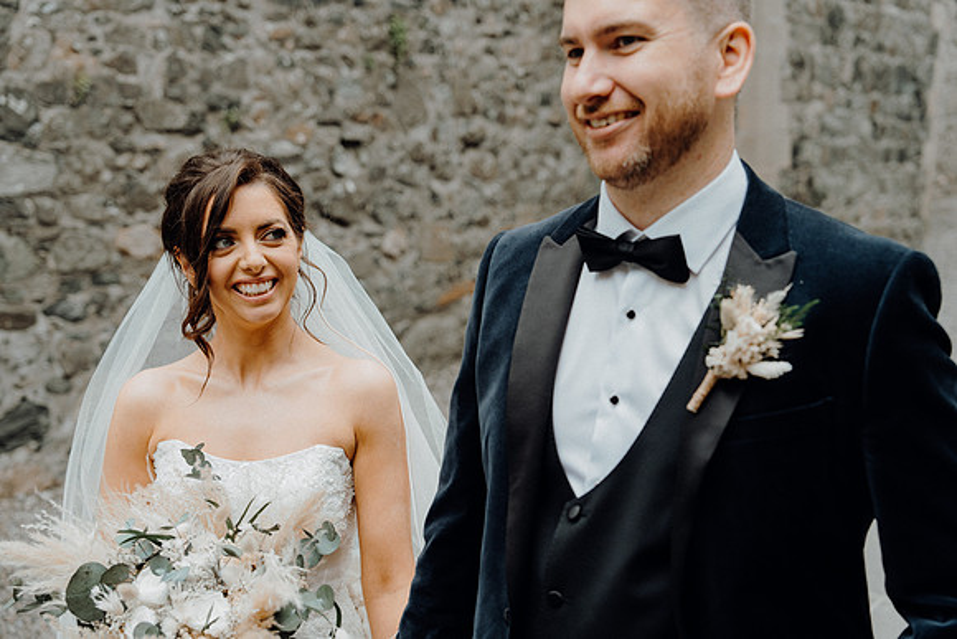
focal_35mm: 48
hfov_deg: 41.1
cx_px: 478
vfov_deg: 28.1
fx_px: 1276
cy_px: 320
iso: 125
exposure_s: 1/160
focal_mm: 48
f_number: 3.5
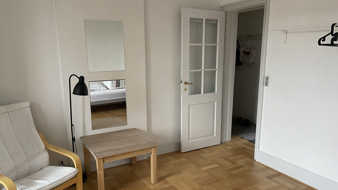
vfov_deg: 41.5
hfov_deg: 67.9
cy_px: 102
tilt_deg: -12.7
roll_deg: -0.1
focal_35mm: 28
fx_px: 251
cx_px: 172
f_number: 1.6
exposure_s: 1/60
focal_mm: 5.1
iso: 400
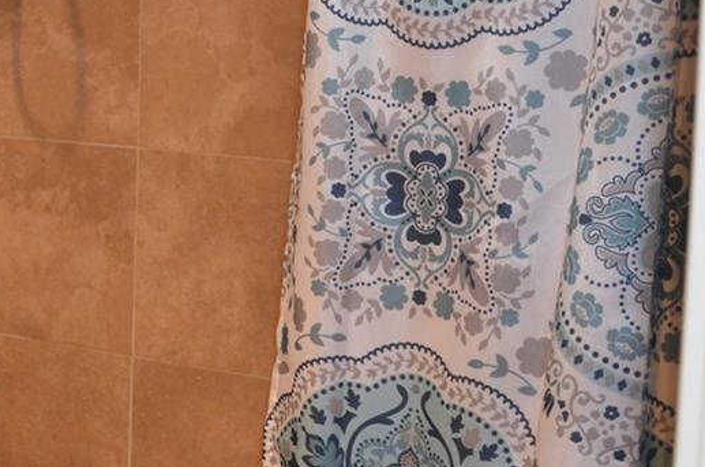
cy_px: 115
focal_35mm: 98
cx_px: -124
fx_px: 1906
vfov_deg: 13.9
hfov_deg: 19.8
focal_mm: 21
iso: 800
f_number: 3.8
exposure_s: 1/60
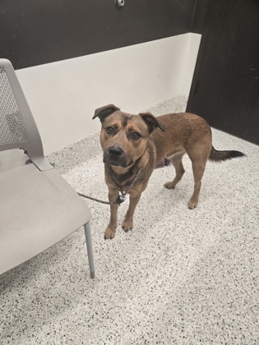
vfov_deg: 73.9
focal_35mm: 23
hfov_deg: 58.9
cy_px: 172
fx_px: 229
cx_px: 130
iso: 160
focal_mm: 5.4
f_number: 1.8
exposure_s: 1/180
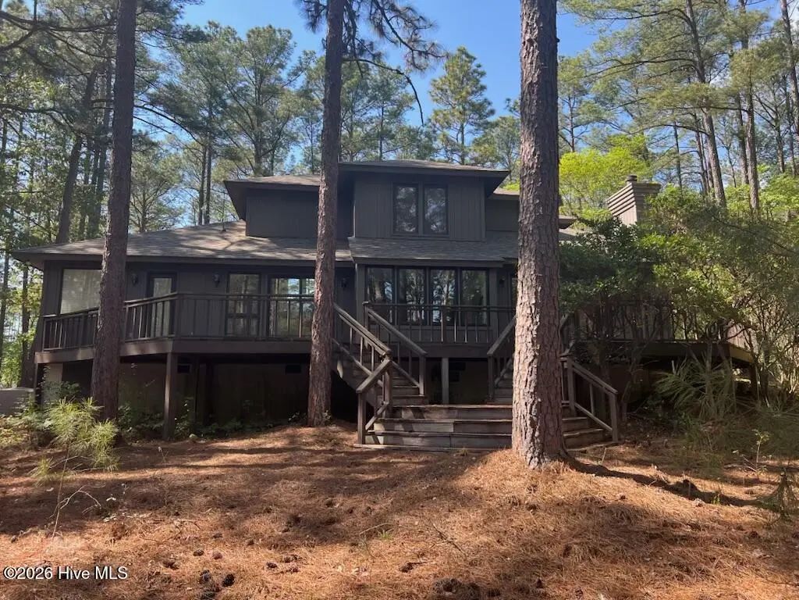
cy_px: 300
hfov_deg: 67.3
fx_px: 600
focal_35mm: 26
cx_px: 400
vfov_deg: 53.1
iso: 50
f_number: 1.5
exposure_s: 1/617
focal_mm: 5.7
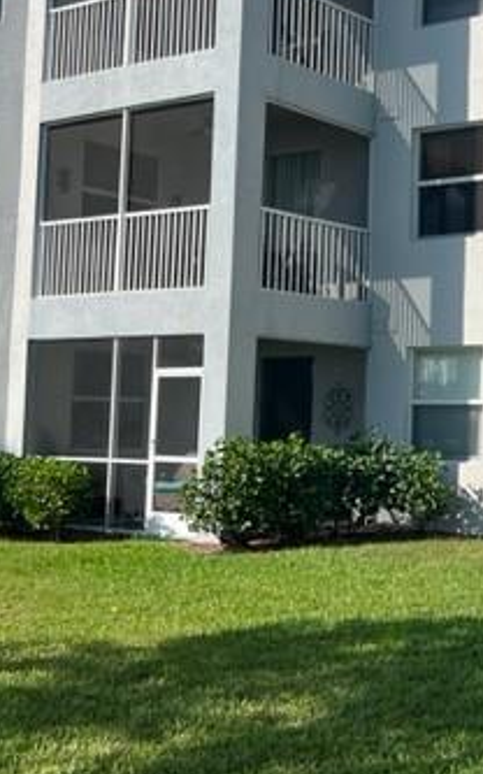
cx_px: 687
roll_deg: -1.1
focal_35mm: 53
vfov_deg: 38.2
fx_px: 1117
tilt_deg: +3.8
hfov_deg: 21.2
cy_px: 346
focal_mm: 5.7
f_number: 1.5
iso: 50
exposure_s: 1/5882
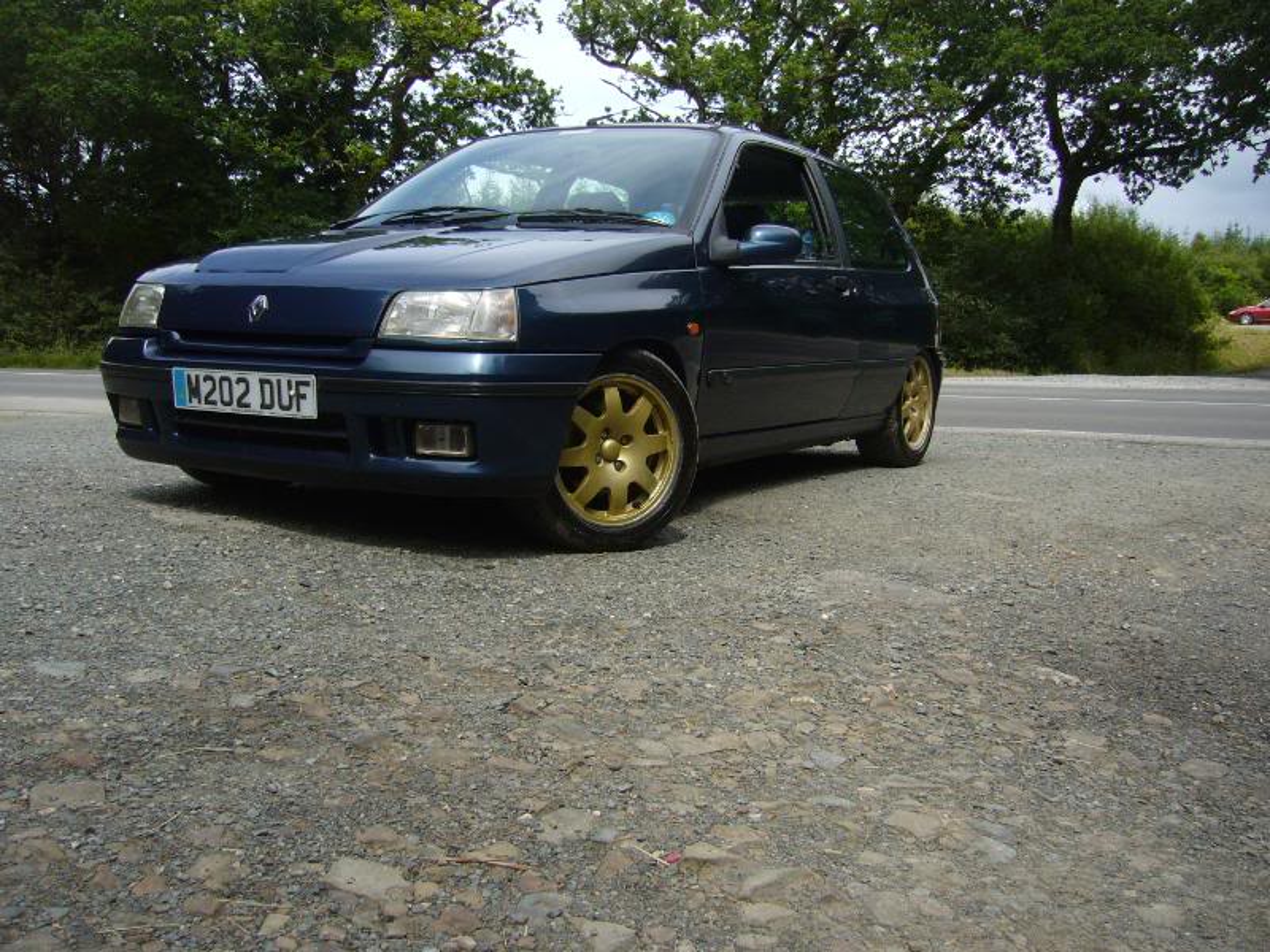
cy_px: 476
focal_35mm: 35
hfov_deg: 52.6
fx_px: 1284
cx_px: 635
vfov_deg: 40.7
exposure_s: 1/320
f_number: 5.6
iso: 100
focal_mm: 5.8
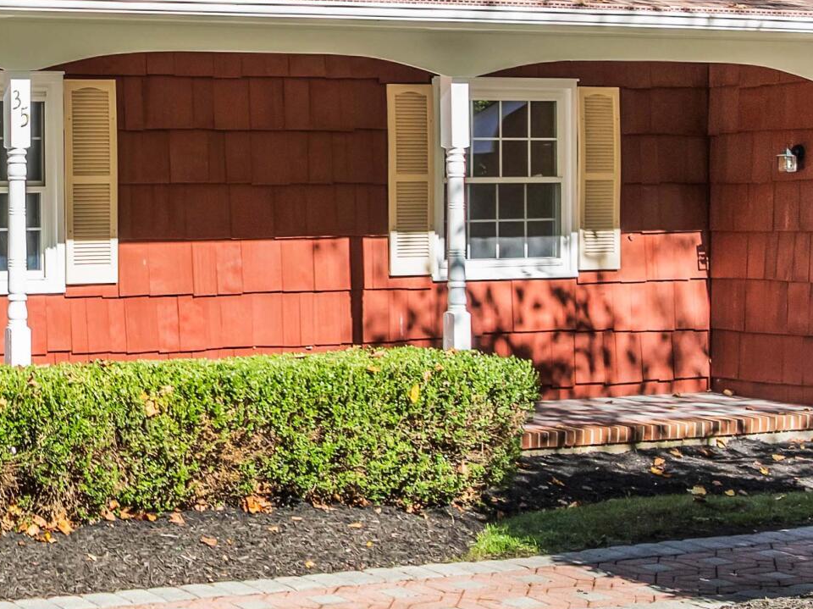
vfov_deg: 19.5
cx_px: -111
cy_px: 171
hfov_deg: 24.1
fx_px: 1761
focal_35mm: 75
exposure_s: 1/100
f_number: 2.8
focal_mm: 12.29
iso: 140
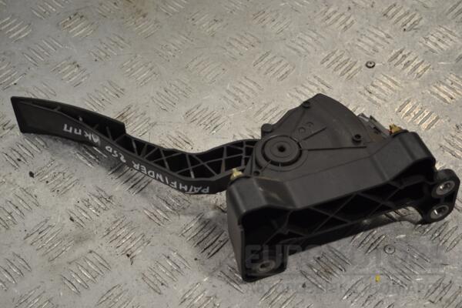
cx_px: 231
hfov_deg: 29.9
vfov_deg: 20.2
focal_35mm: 68
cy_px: 154
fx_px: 866
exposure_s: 1/30
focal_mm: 45
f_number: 5.3
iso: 100
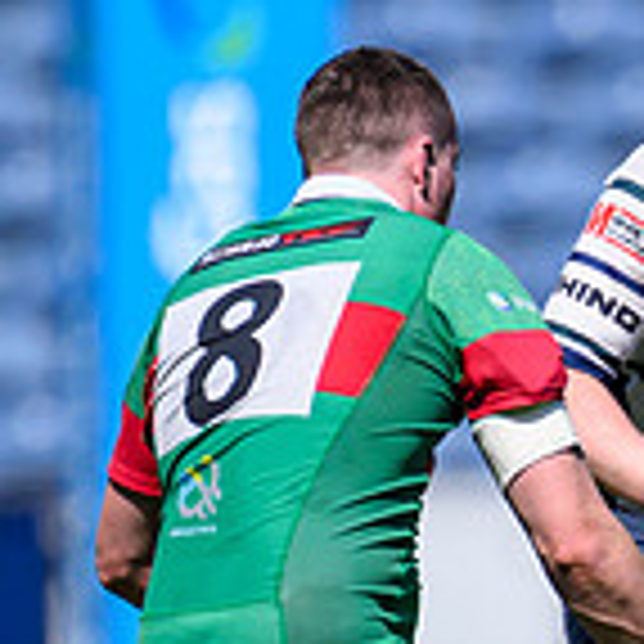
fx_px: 63334
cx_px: 1353
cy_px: 772
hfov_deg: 0.6
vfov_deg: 0.6
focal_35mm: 3009
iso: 500
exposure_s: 1/4000
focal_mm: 560
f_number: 4
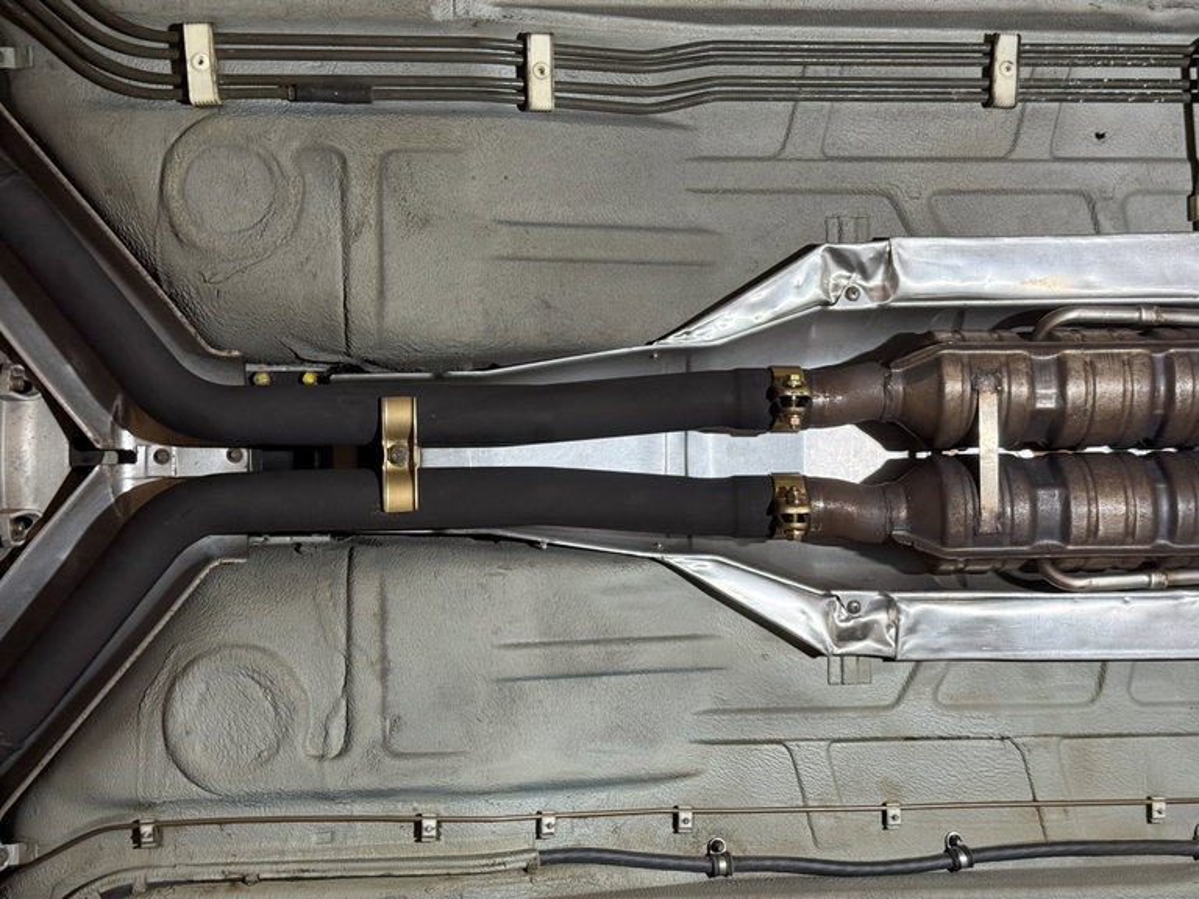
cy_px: 450
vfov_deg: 30.3
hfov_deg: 39.7
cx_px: 600
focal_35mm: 48
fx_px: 1663
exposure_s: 1/60
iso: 200
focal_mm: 6.76
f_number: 1.78
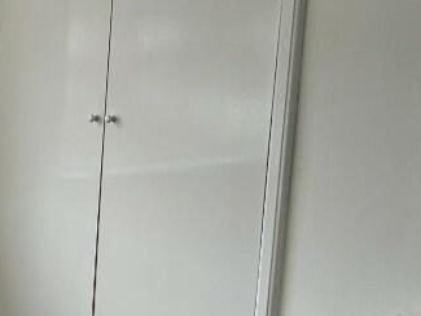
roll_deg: +0.0
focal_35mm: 82
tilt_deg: -12.2
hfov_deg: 21.5
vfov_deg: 17.9
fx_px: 998
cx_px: -132
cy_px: 238
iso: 64
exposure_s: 1/121
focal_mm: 5.7
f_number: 1.5
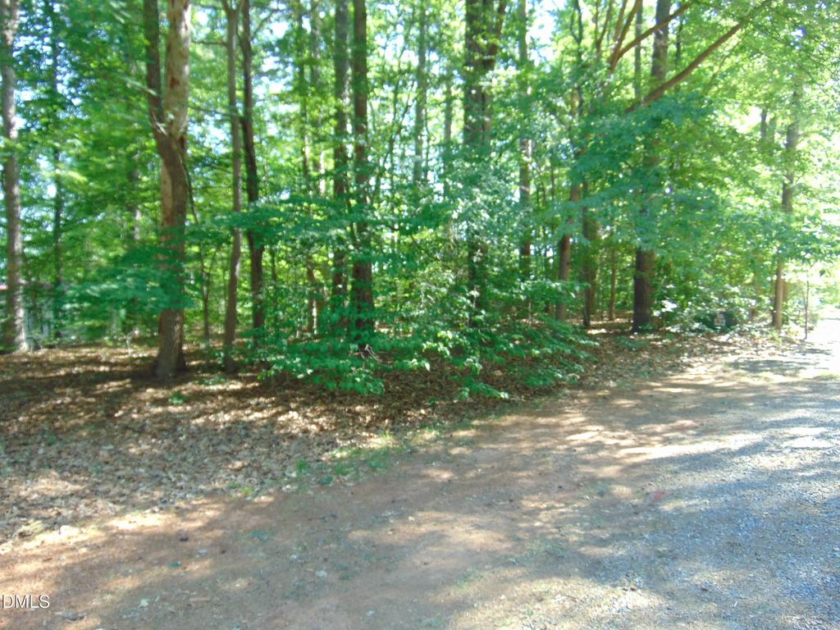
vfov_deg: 54.9
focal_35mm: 25
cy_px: 315
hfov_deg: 69.4
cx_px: 420
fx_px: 607
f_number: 3
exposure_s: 1/50
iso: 80
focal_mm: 4.5
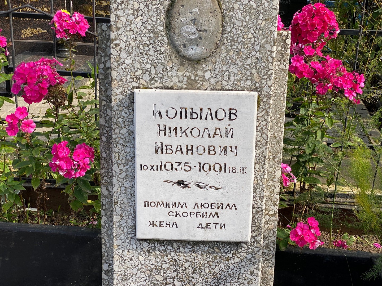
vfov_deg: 28.0
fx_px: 574
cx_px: 191
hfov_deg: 36.8
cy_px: 143
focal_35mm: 52
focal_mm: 6
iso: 20
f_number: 2
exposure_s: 1/461
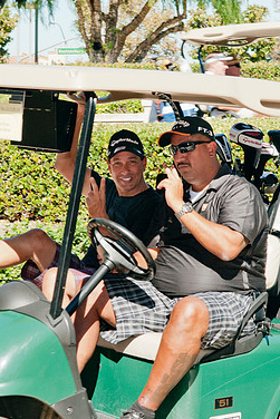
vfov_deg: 16.1
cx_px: 123
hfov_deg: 10.8
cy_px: 207
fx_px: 1480
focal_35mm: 127
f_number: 9
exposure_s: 1/200
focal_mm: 55
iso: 400
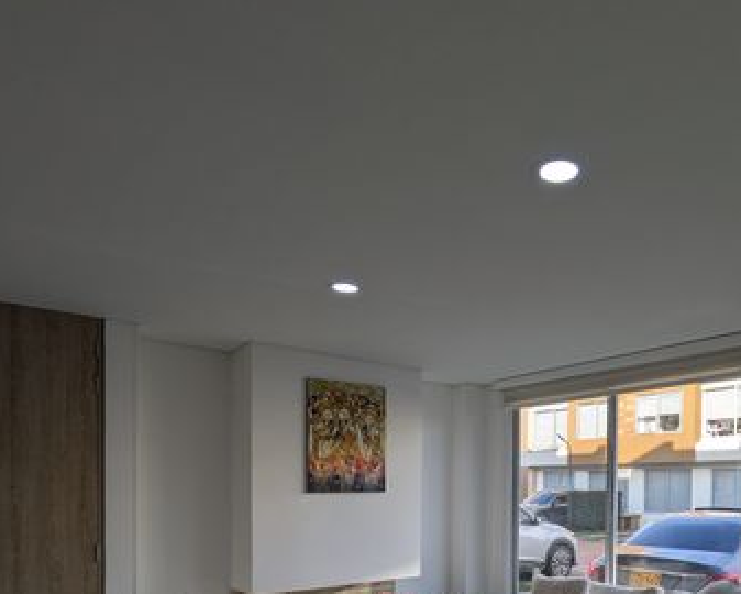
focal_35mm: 27
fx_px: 592
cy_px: 491
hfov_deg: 62.4
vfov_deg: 49.5
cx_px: 497
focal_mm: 1.83
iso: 45
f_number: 2.2
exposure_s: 1/379
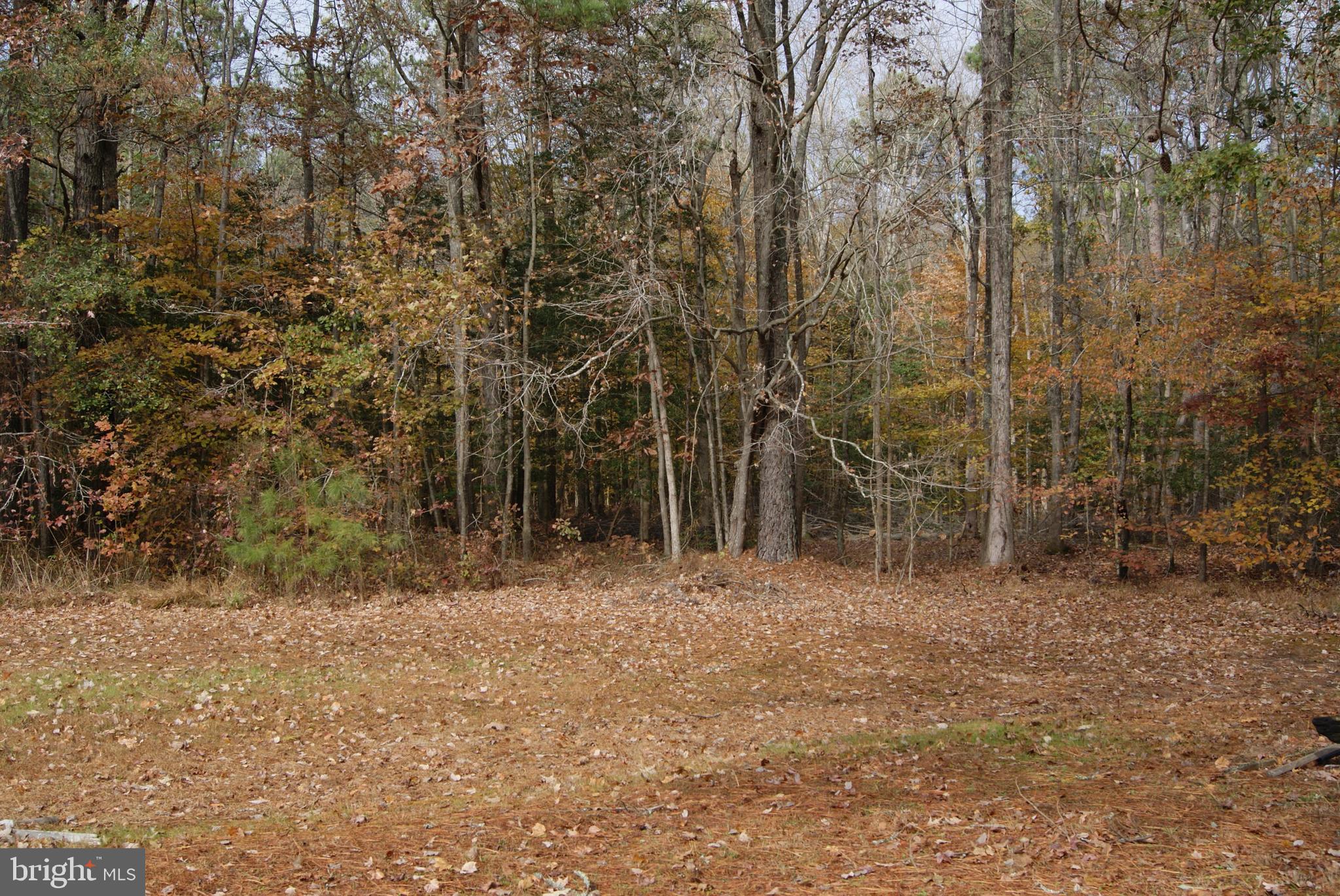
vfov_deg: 34.3
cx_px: 670
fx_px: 1453
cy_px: 448
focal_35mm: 39
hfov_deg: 49.5
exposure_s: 1/80
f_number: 9
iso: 100
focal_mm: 26
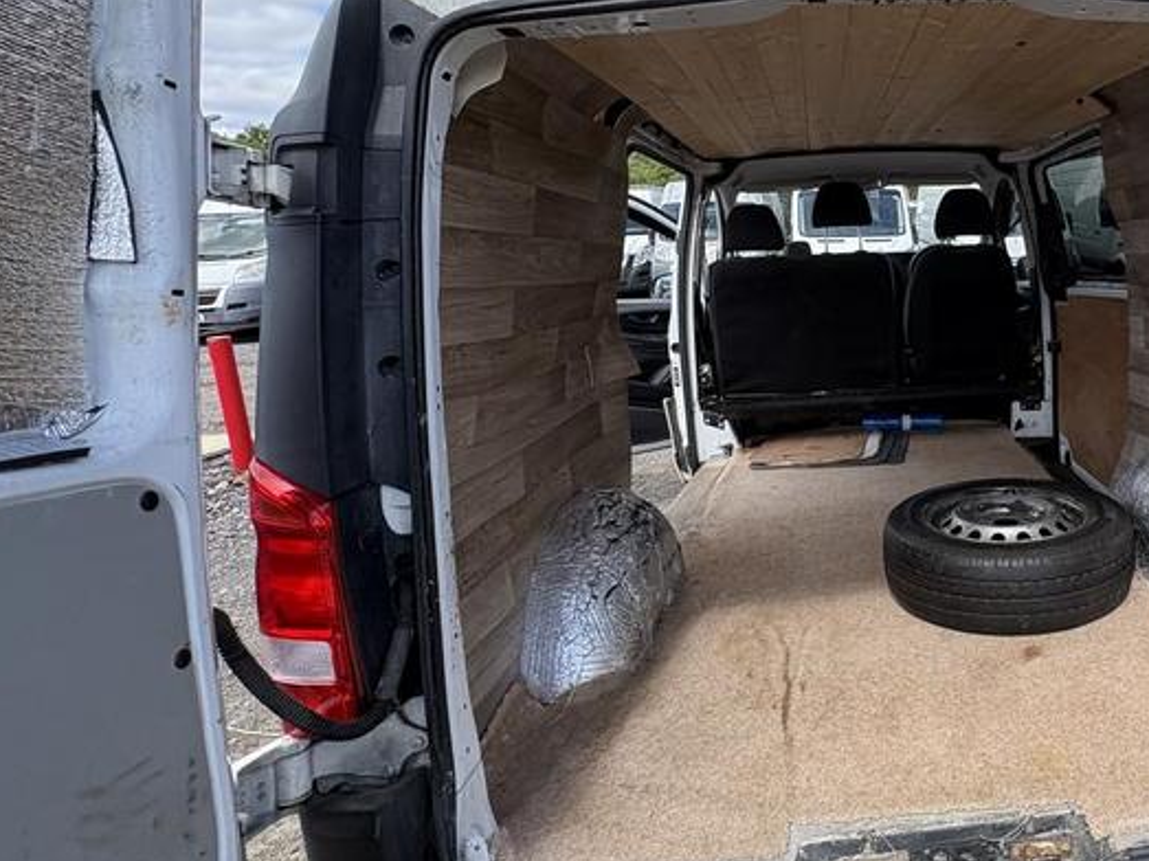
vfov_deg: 56.6
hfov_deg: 64.9
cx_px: 927
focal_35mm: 24
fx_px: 796
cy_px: 378
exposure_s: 1/537
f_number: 2.2
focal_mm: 2.22
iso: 64
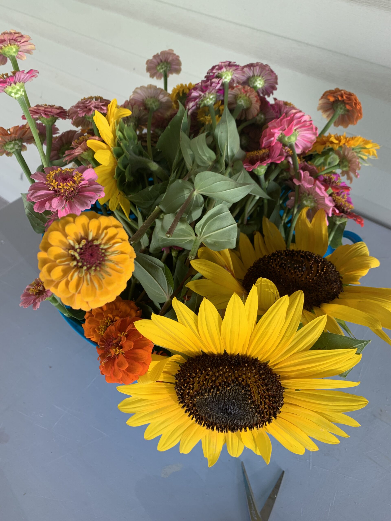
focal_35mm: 26
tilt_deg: -45.6
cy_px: 260
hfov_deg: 53.1
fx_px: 392
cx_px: 196
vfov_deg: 67.3
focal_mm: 4.25
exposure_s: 1/129
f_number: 1.8
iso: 25
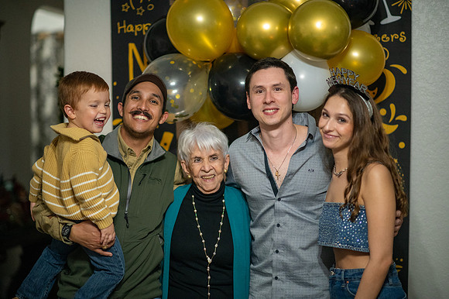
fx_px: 1059
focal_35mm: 85
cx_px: 224
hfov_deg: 23.9
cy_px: 150
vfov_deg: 16.1
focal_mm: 85
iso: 5600
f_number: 1.4
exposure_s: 1/640
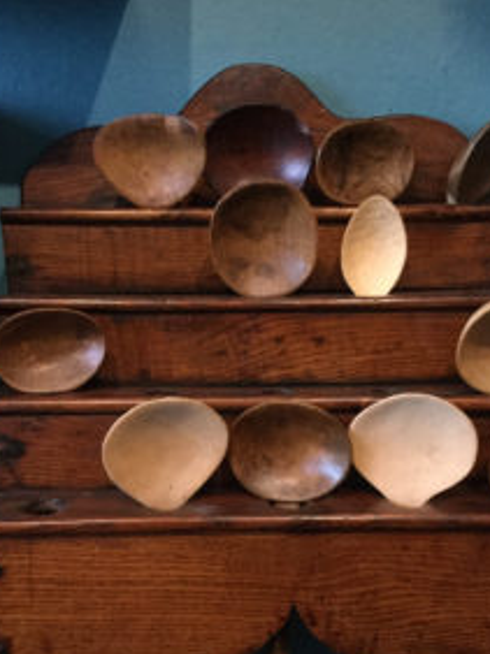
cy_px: 387
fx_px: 832
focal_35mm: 44
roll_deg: -1.1
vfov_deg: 42.8
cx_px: 258
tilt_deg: -8.0
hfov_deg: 32.8
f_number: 2.4
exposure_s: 1/25
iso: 250
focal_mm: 3.3
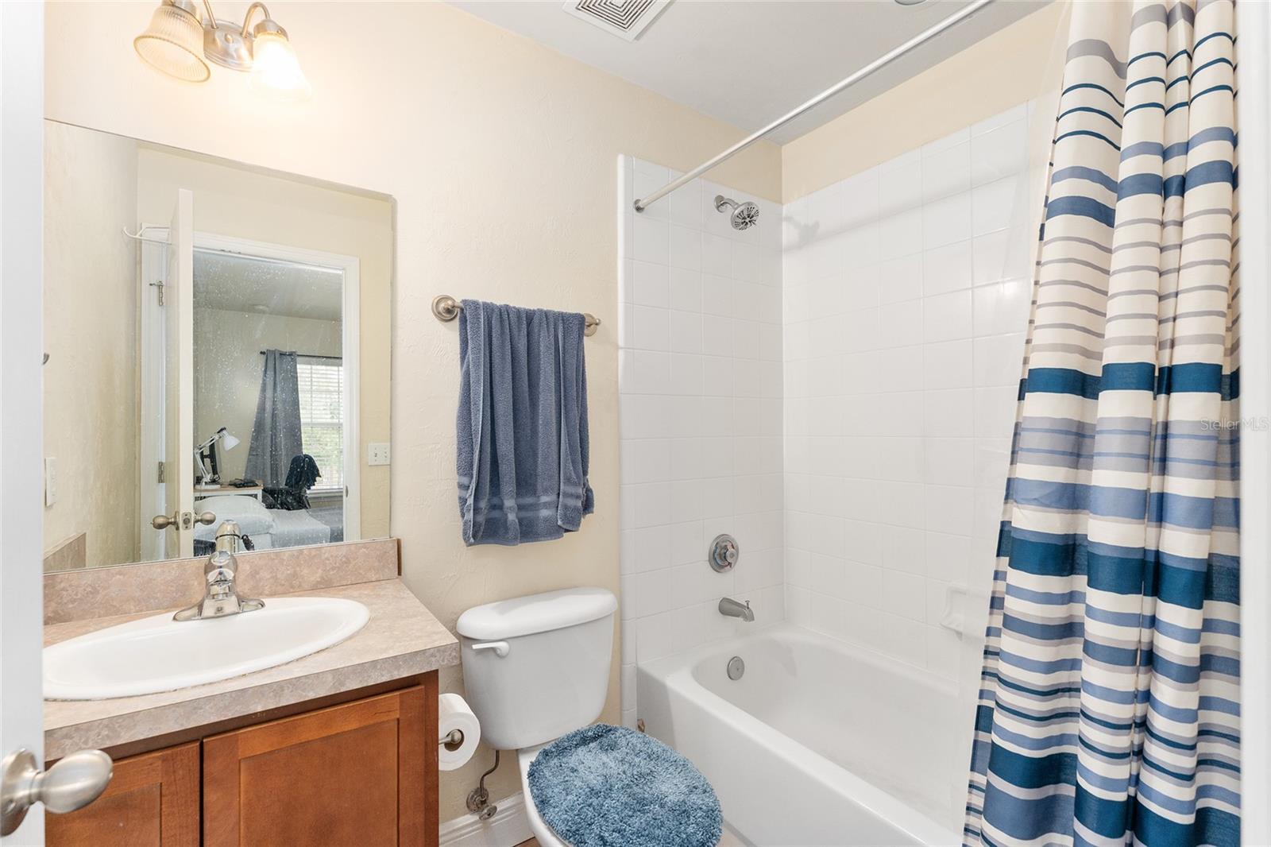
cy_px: 424
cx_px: 636
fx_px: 544
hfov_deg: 98.9
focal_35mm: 15
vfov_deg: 75.8
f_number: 7.1
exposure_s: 1/13
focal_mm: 15.4
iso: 2000
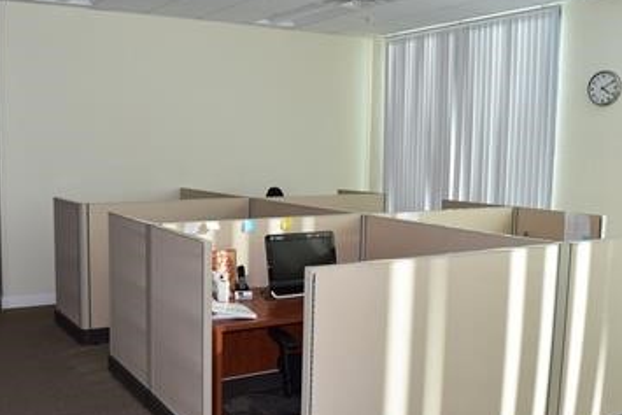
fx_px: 657
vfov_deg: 35.1
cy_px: 226
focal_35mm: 38
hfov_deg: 50.2
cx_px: 237
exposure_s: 1/60
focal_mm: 20
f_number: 8
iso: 250
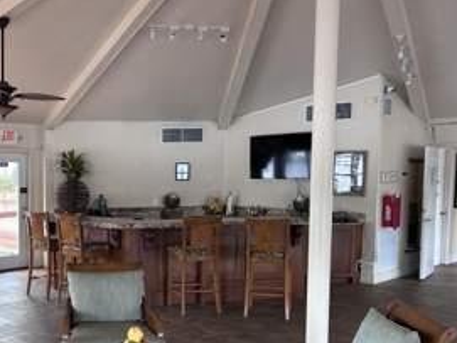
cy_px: 217
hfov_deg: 39.7
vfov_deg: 31.3
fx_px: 607
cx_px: 94
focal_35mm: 46
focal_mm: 5.7
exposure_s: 1/121
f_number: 1.5
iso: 80
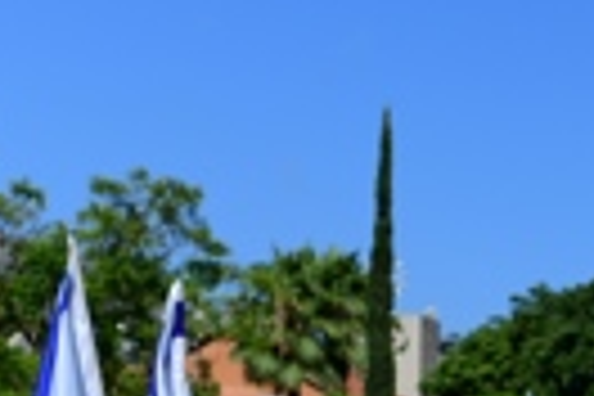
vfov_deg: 10.3
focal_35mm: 127
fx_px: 2095
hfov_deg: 14.9
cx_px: 914
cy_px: 662
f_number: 5.6
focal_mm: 35
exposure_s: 1/400
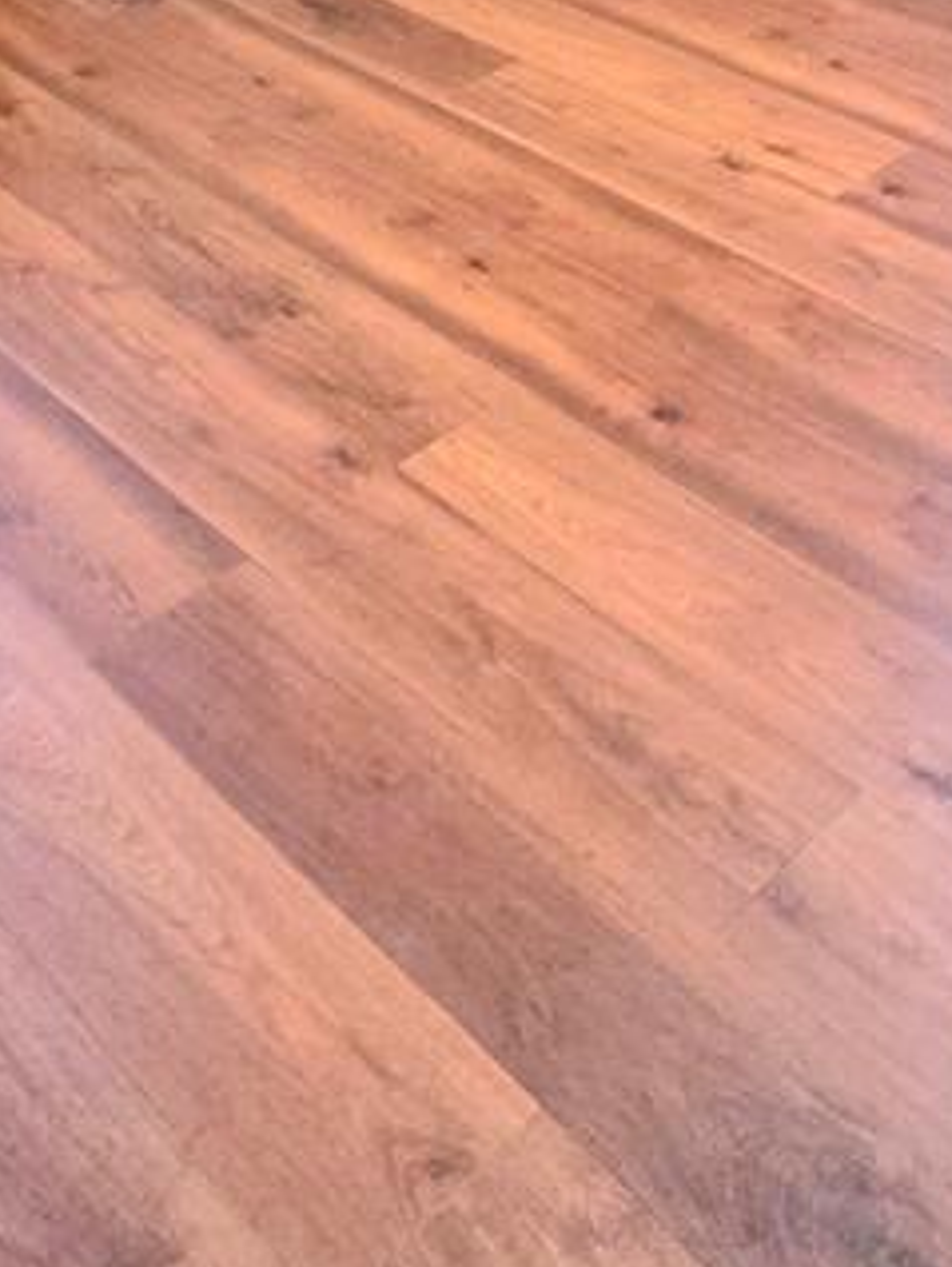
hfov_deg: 29.3
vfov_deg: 27.3
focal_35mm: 49
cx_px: 693
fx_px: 1794
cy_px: -630
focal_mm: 2.2
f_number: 1.9
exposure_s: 1/120
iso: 250
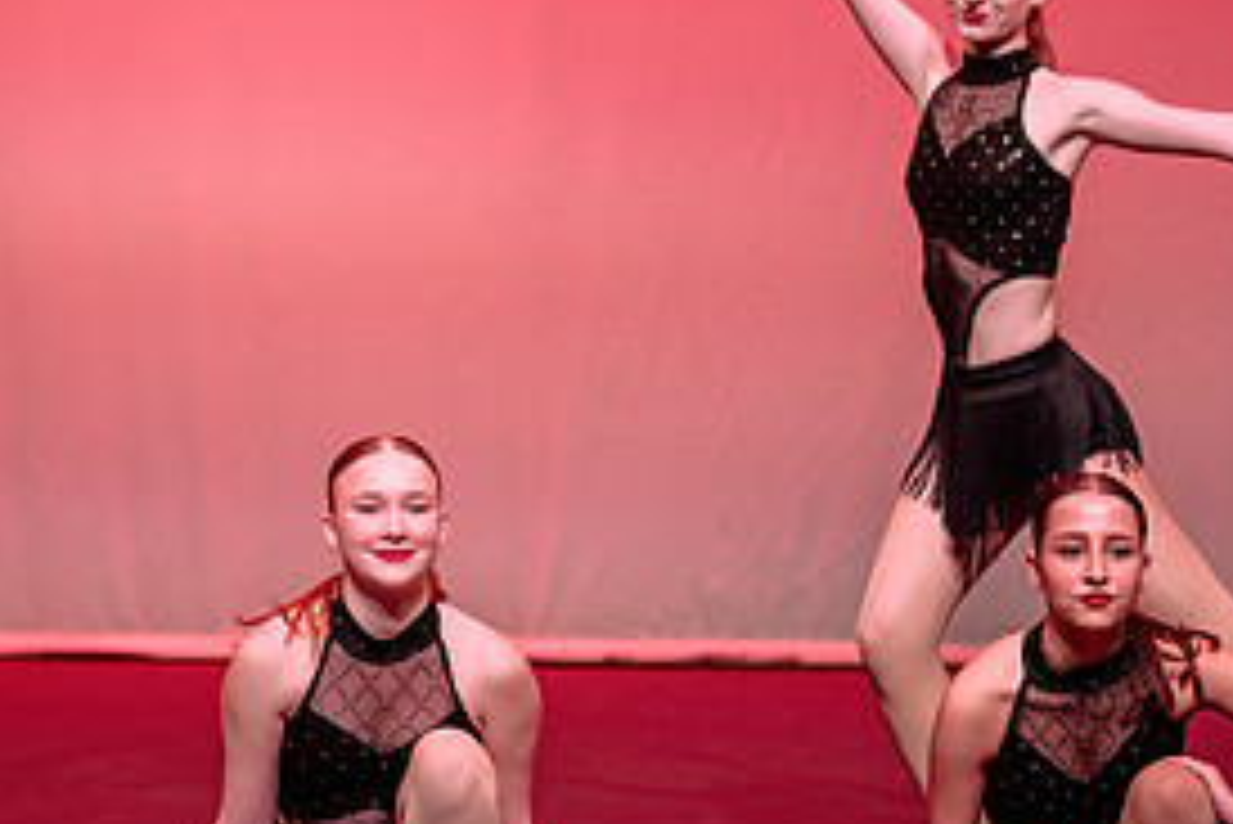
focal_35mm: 360
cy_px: 394
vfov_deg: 3.8
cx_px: 360
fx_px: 12336
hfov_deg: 5.7
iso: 1250
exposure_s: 1/500
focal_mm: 170
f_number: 2.8
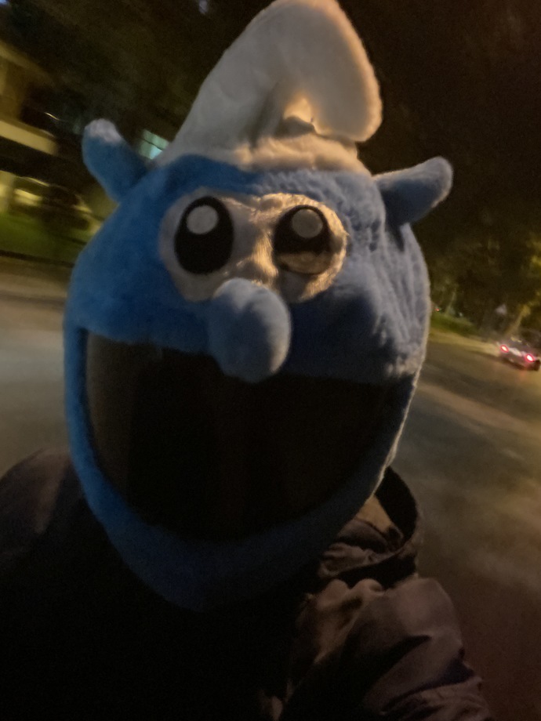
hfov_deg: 46.8
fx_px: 625
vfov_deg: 60.0
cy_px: 360
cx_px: 270
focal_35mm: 30
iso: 2000
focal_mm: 2.71
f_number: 2.2
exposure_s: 1/17
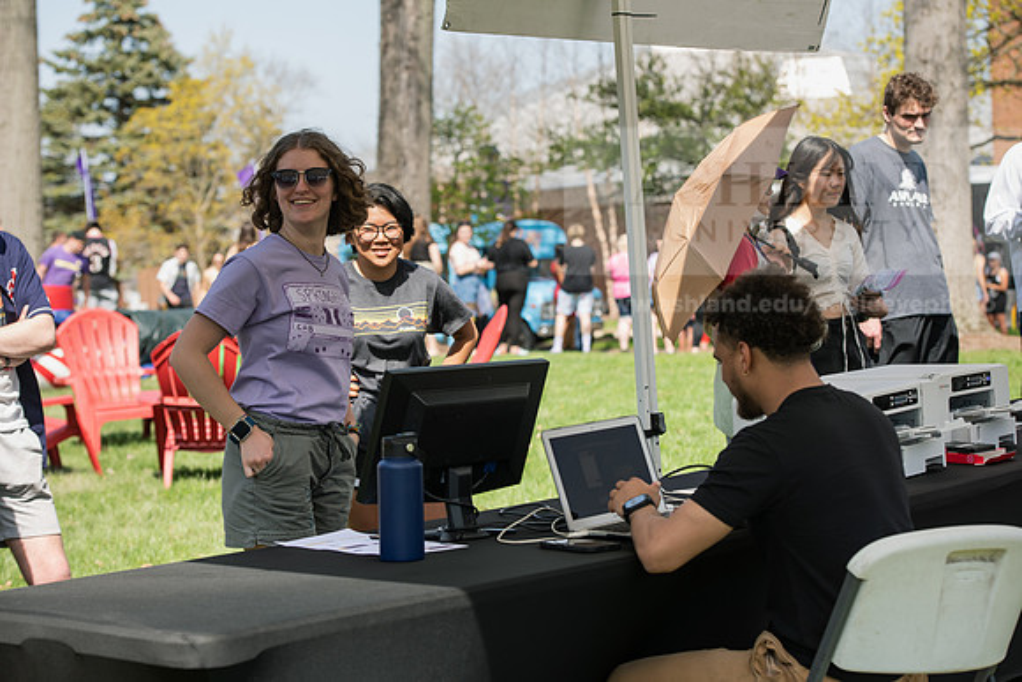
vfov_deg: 15.9
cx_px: 511
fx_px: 2442
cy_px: 341
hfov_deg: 23.6
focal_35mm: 86
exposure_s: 1/400
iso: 160
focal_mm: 86
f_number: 5
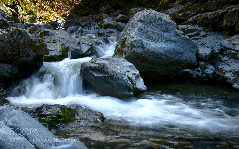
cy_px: 71
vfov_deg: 24.9
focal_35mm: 52
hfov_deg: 38.9
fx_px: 339
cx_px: 122
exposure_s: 1/8
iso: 100
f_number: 29
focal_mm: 50
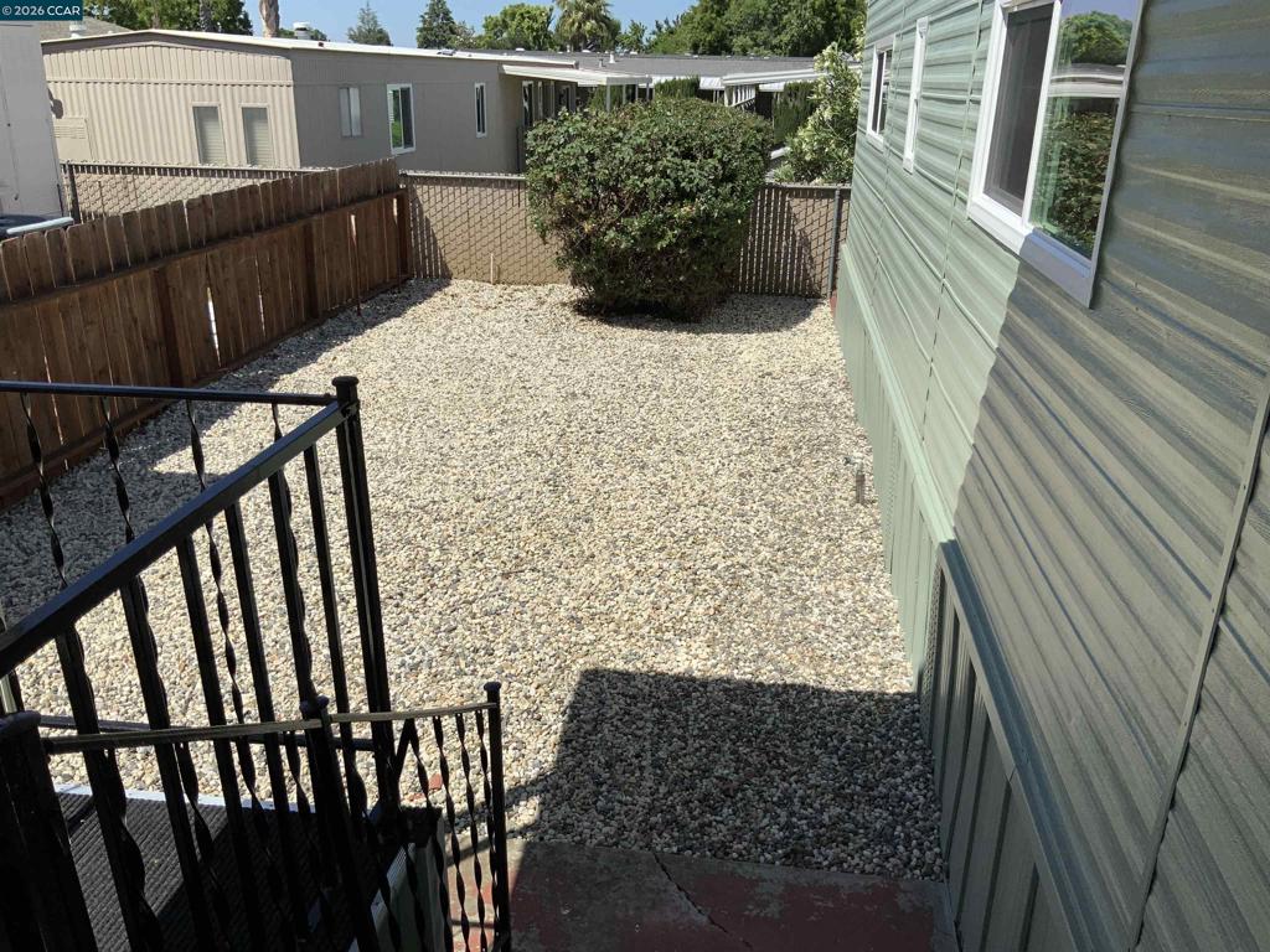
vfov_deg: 48.2
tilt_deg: -21.7
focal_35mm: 29
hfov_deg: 61.7
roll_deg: -0.7
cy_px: 476
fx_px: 1064
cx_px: 635
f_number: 1.8
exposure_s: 1/2959
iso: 20
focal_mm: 3
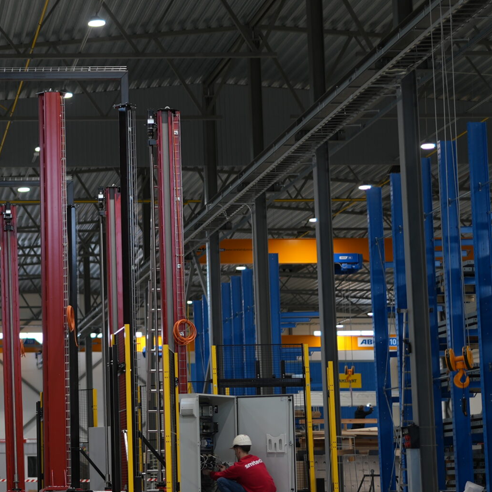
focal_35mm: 106
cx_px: -116
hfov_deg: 15.7
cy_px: 255
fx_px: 1705
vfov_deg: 16.4
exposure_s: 1/100
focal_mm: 50
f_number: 1.4
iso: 80
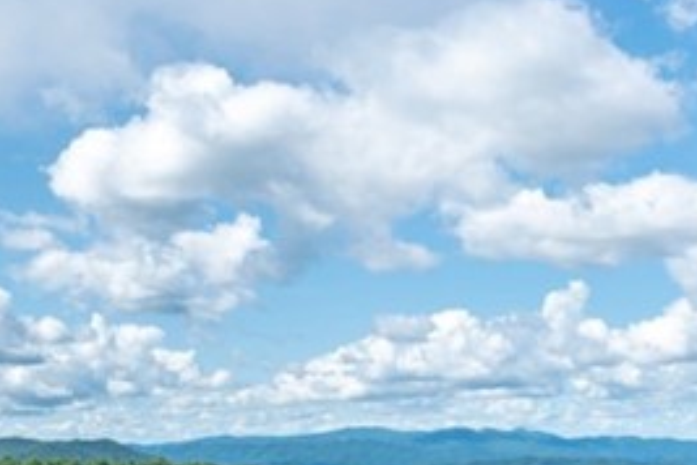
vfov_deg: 20.8
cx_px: -51
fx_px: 1258
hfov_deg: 28.4
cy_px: 323
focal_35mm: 65
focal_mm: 16
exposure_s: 1/160
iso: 100
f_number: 10
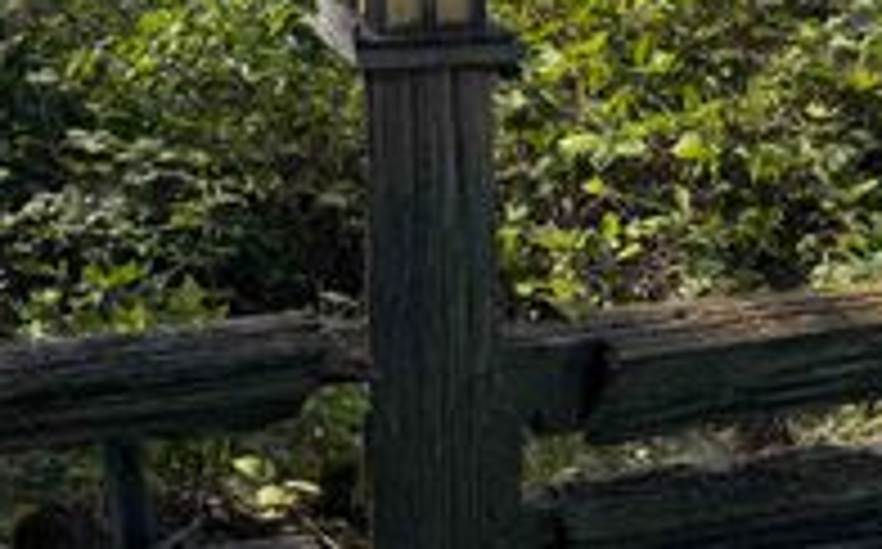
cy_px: -223
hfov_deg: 30.0
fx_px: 1561
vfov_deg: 18.2
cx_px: 58
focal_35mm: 65
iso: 80
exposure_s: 1/4167
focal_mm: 6.76
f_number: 1.78
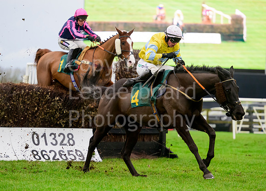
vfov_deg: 7.3
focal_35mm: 198
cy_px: 116
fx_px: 1498
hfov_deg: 10.1
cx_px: 123
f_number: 2.8
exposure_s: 1/1600
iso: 3200
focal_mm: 145
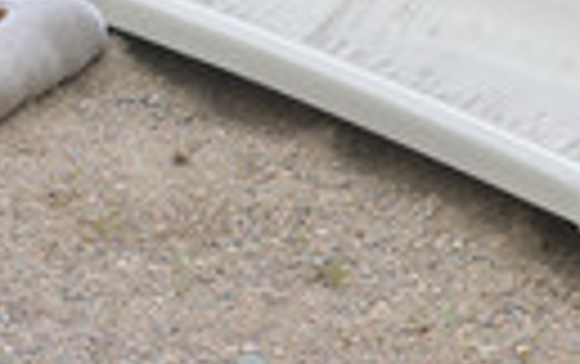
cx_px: 872
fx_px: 6094
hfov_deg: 5.4
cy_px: 173
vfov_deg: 3.4
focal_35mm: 385
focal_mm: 122
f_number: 6.3
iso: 450
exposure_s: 1/800
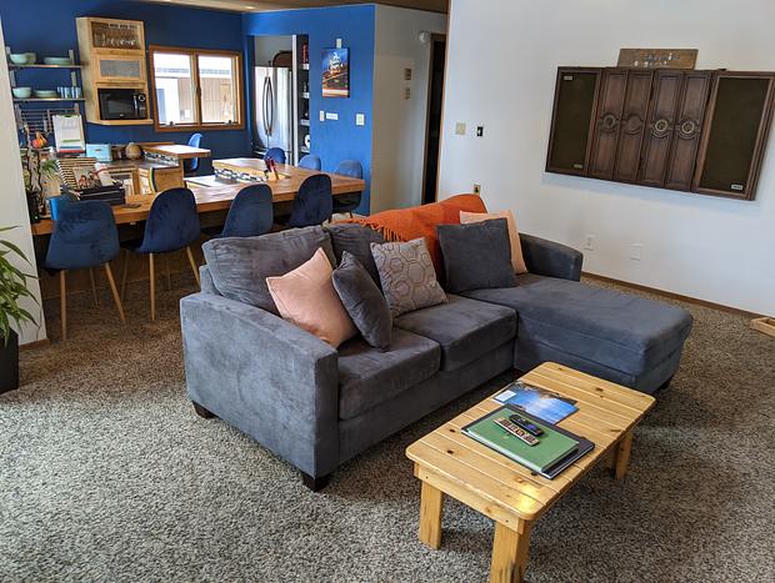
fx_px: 605
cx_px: 388
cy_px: 292
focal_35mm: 27
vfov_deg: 51.5
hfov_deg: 65.2
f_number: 1.8
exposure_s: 1/24
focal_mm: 4.44
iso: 60
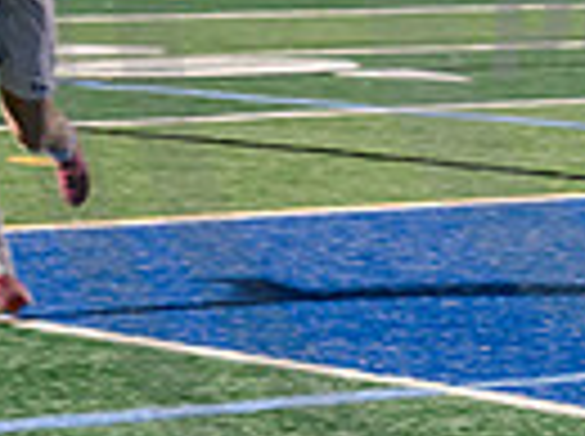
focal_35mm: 301
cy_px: -47
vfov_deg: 4.9
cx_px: 806
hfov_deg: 6.5
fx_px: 5077
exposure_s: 1/160
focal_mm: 70
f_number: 4
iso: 2500
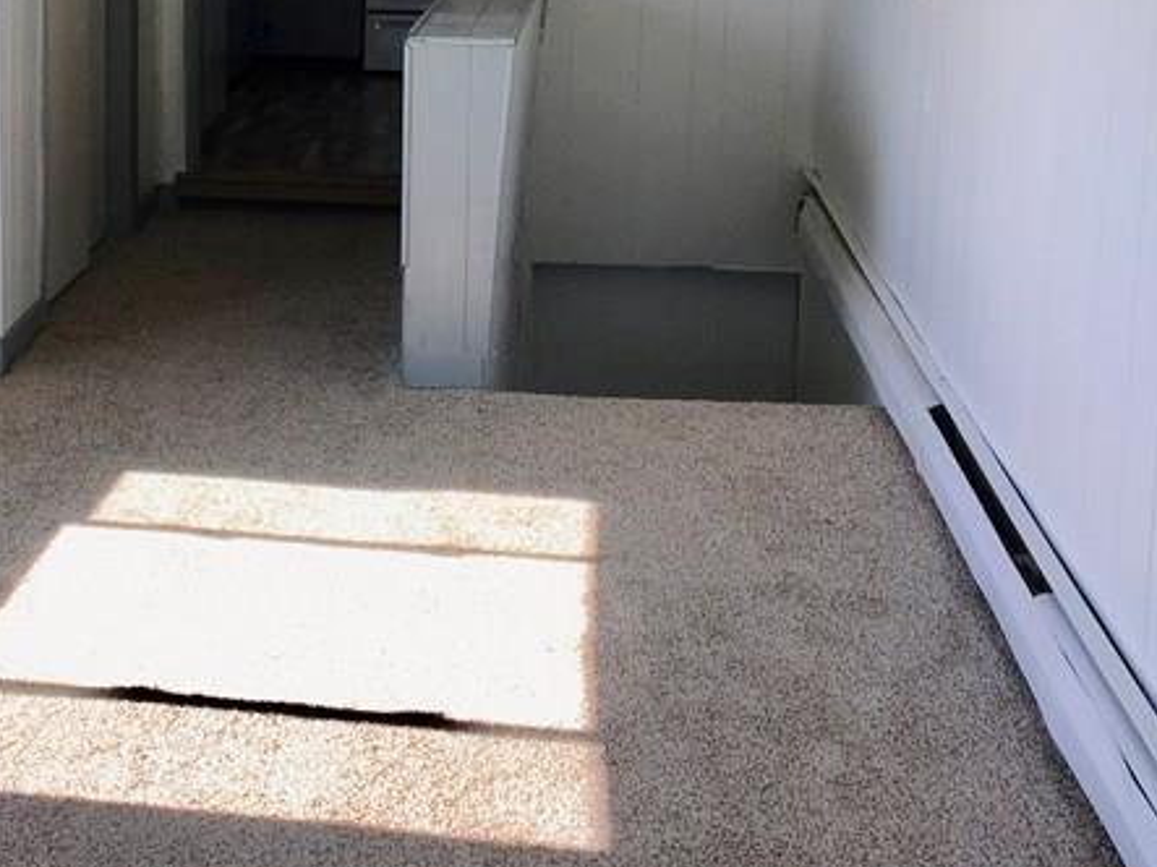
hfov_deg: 28.5
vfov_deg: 21.6
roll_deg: -0.5
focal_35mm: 67
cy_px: 154
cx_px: 285
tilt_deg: -8.8
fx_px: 2239
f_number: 2.2
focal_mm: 4.15
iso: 25
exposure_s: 1/212
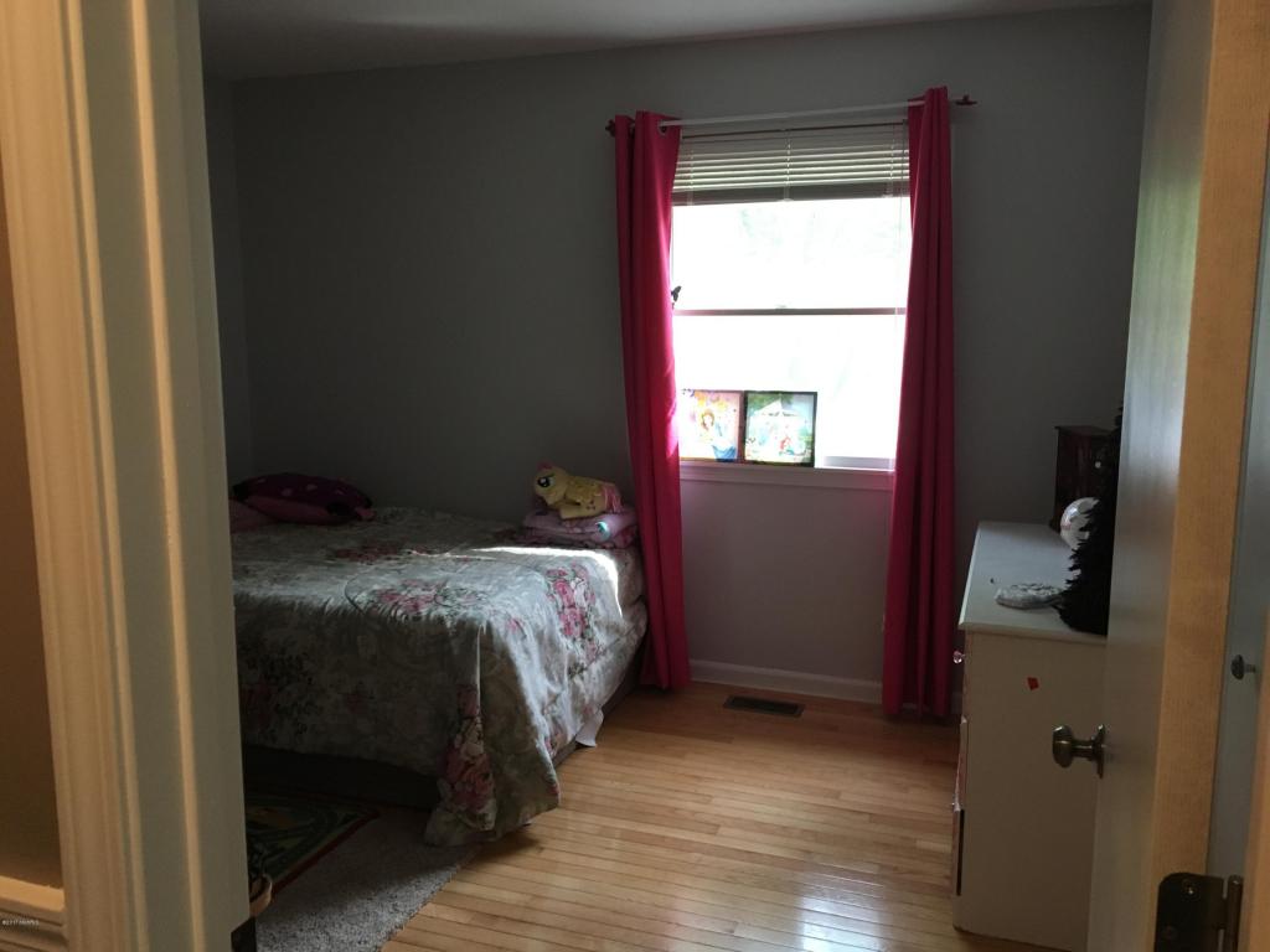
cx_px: 635
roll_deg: -0.2
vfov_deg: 48.2
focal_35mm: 29
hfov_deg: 61.7
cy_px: 476
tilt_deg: -7.9
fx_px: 1064
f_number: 2.2
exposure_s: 1/30
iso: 125
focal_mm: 4.15
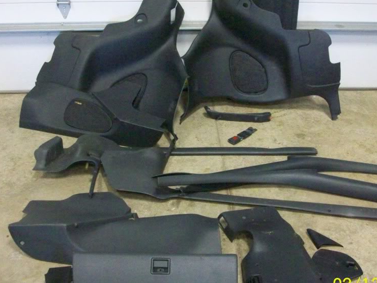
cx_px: 193
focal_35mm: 47
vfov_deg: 30.9
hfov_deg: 40.4
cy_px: 137
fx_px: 512
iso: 640
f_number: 2.8
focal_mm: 5.7
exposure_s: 1/64
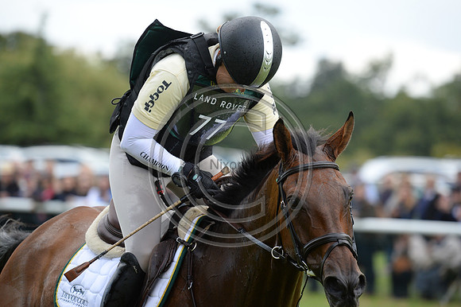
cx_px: 230
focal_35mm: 320
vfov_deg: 4.3
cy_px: 154
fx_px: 4095
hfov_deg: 6.4
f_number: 5.6
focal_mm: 320
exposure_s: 1/800
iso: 1000
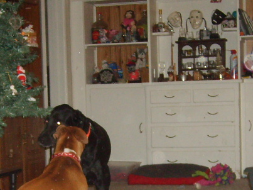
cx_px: 107
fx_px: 650
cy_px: 189
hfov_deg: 22.0
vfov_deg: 16.3
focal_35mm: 89
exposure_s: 1/45
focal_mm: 5.8
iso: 153
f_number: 2.8
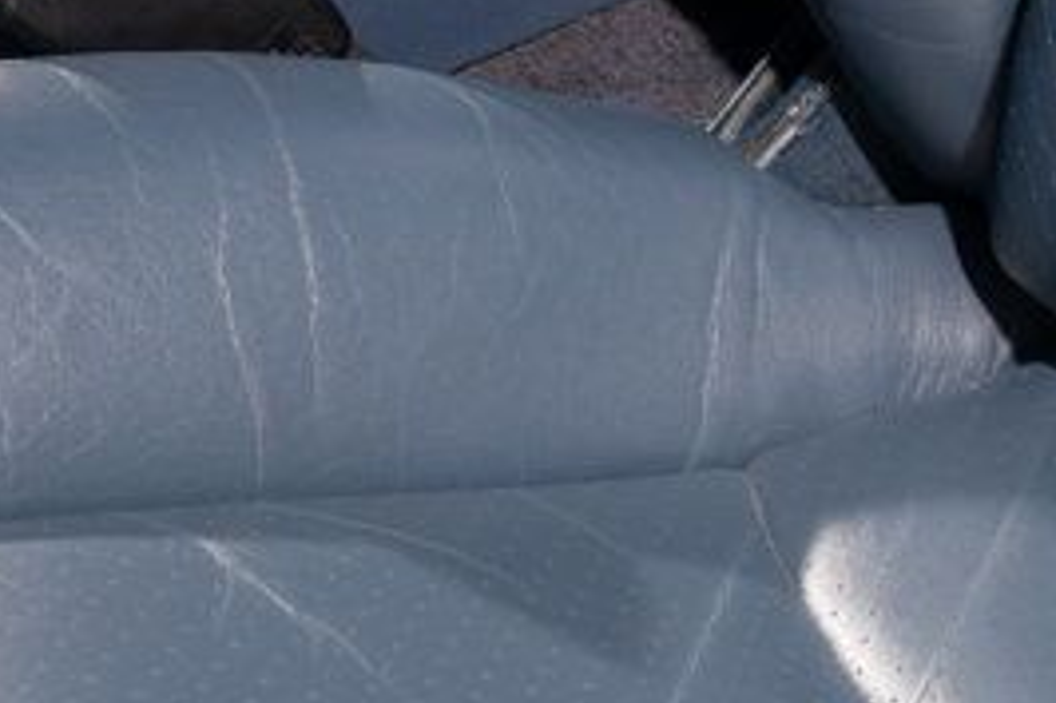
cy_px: 479
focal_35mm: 127
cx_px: 996
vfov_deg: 10.8
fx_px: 3723
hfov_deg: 15.9
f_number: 6.3
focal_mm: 33
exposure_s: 1/60
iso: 250
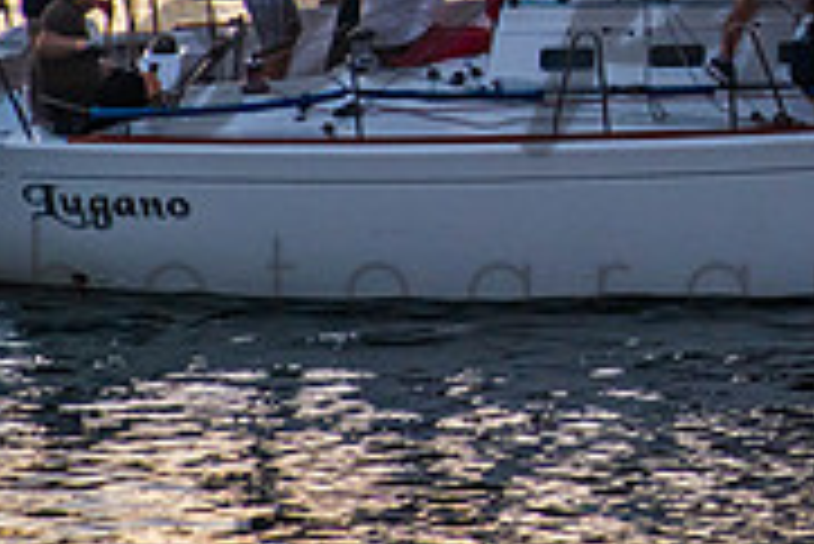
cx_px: 904
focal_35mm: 745
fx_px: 16858
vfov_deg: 1.8
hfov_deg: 2.8
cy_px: -52
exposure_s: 1/160
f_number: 6.3
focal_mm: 155
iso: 800
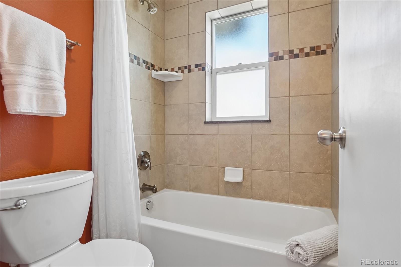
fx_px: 200
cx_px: 200
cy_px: 134
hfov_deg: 90.0
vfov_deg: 67.4
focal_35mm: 18
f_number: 8
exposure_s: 1/20
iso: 400
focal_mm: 12
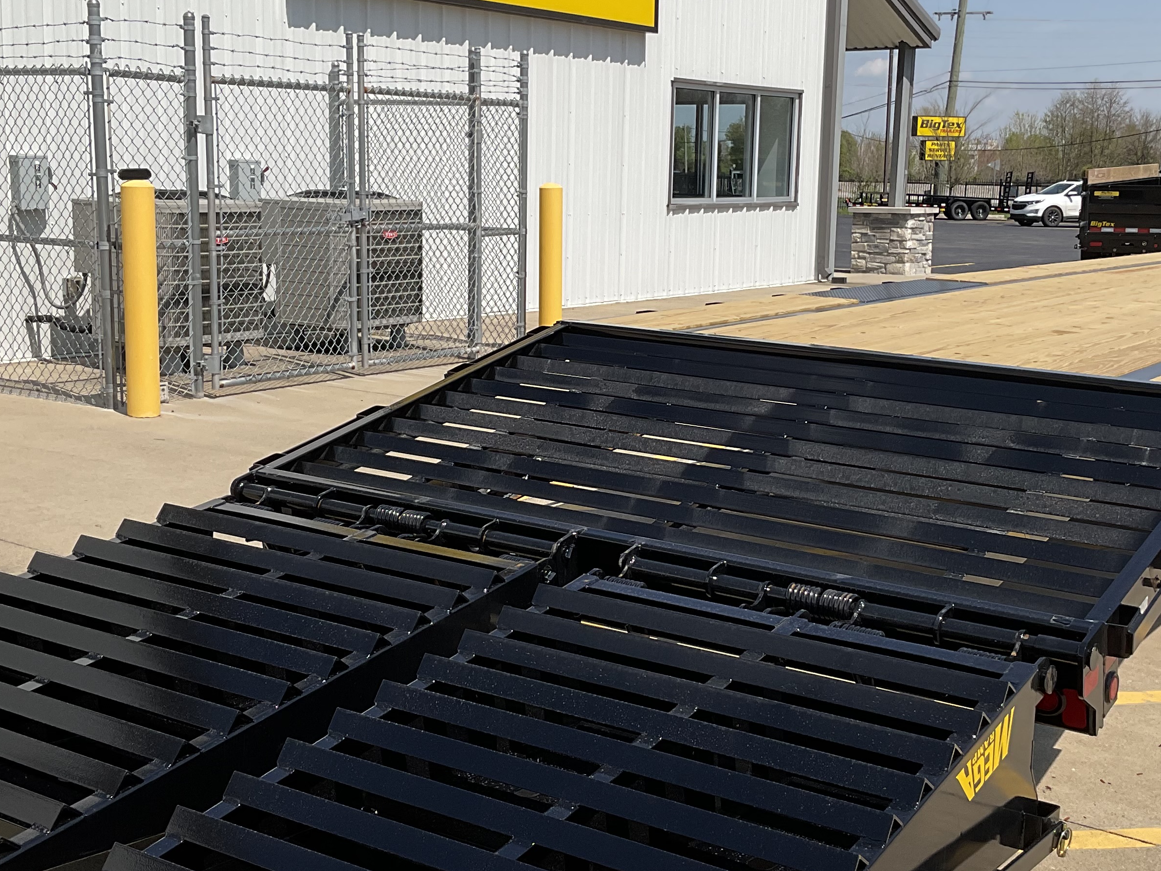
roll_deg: -1.6
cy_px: 419
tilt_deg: -9.5
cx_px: 632
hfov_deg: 38.9
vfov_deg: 29.7
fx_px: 1644
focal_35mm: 49
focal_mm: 3
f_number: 1.8
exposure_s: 1/2959
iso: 16
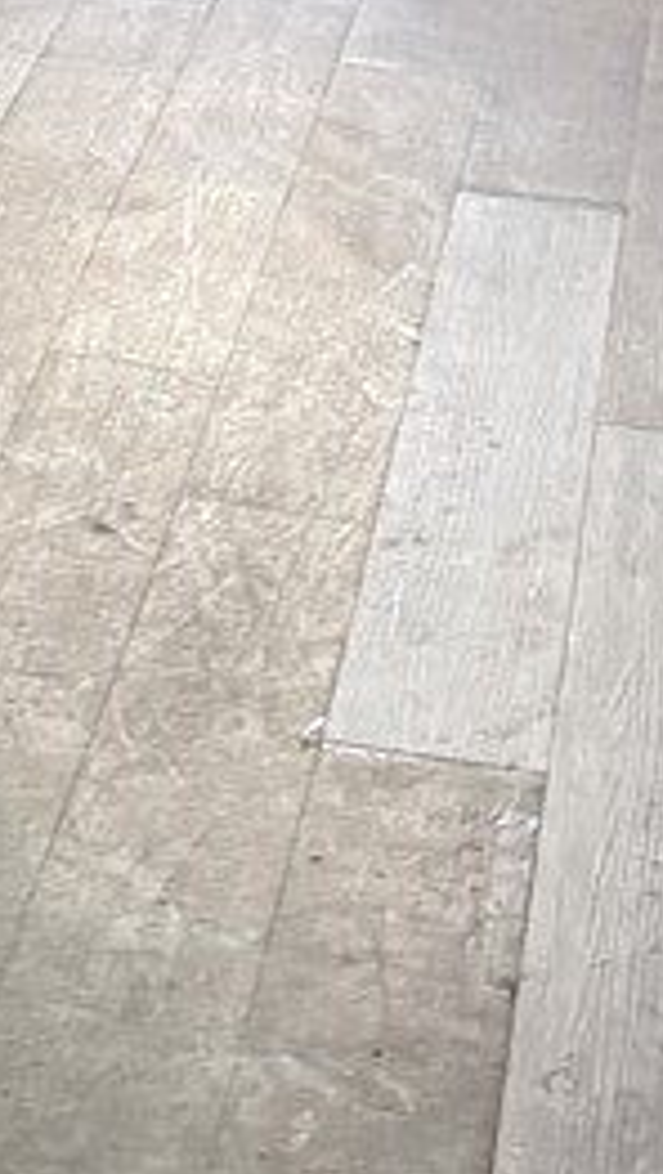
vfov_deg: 18.5
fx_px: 3178
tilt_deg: -9.4
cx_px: -242
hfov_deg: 11.5
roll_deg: +3.6
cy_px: -600
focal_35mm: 102
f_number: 1.78
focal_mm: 6.76
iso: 800
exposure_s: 1/60
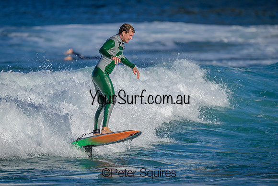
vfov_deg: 1.7
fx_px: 6179
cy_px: 93
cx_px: 139
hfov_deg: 2.6
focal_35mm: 800
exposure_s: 1/2000
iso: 180
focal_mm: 800
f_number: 6.3
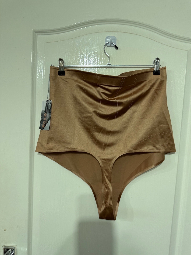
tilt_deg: -2.6
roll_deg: -3.4
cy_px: 128
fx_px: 177
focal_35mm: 24
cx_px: 96
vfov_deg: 71.6
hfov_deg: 56.8
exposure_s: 1/100
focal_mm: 6.76
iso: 200
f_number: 1.78
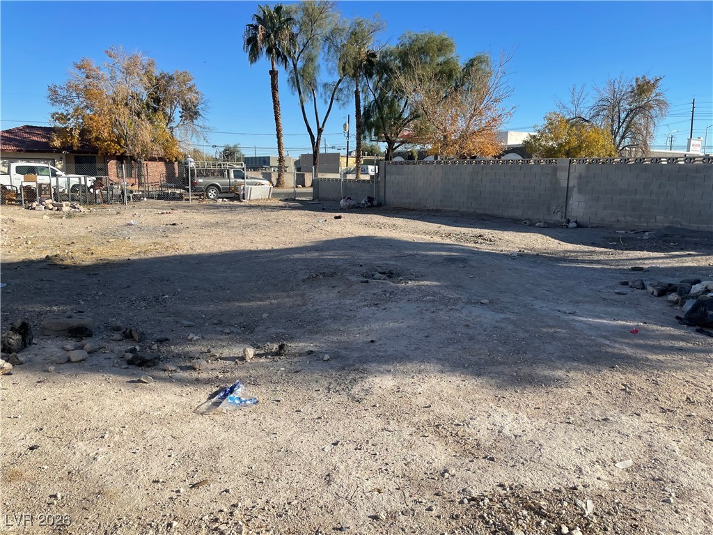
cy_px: 268
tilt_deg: -9.2
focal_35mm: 26
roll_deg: -1.7
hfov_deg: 67.3
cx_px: 356
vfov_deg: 53.1
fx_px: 536
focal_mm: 4.2
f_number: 1.6
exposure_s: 1/2817
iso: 32
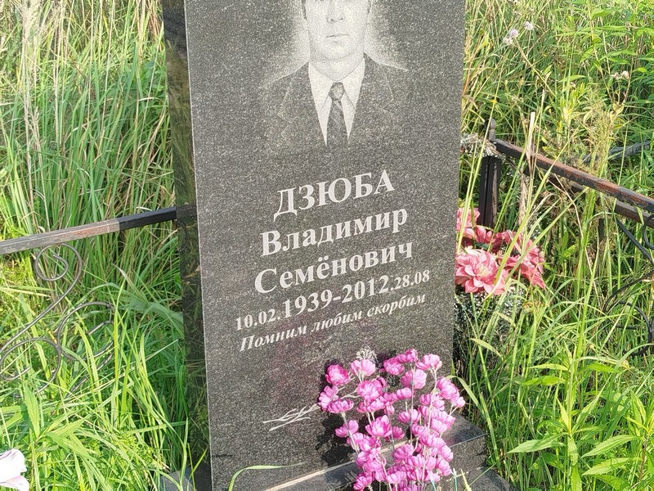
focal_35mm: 57
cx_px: 327
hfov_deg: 33.8
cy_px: 246
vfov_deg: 25.7
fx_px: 1077
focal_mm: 5.31
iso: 50
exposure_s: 1/191
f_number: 1.7
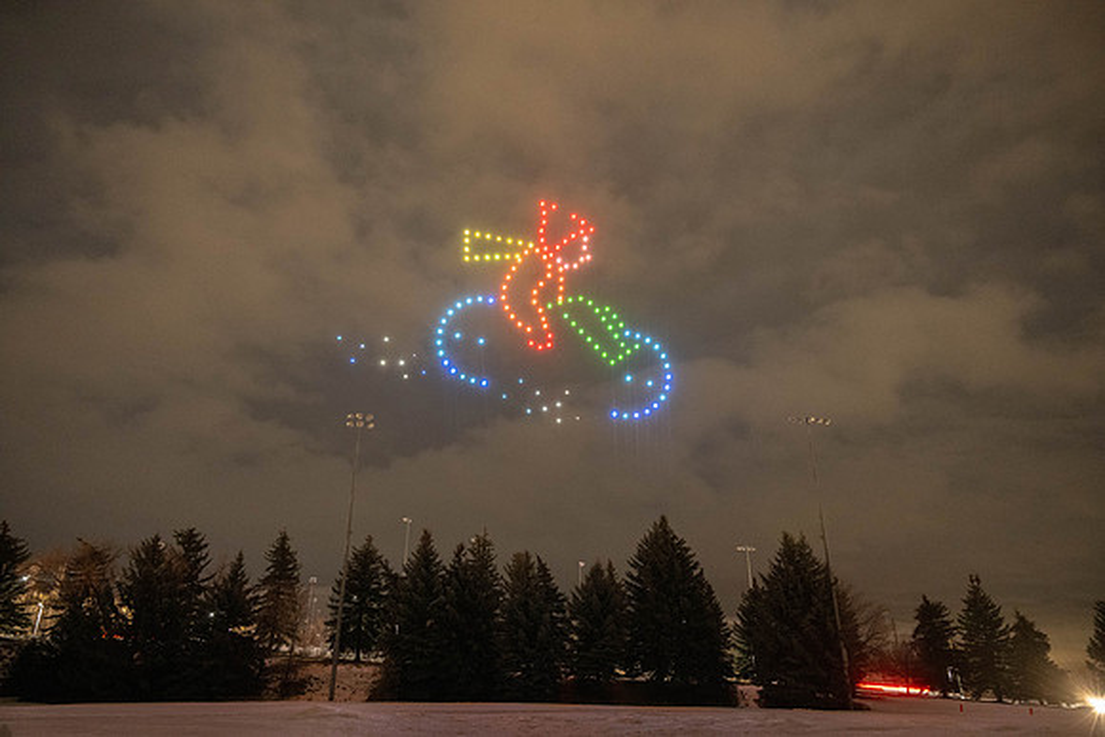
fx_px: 737
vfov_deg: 53.2
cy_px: 368
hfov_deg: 73.7
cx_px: 552
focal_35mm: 24
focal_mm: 24
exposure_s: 1/1.67
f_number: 4
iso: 6400
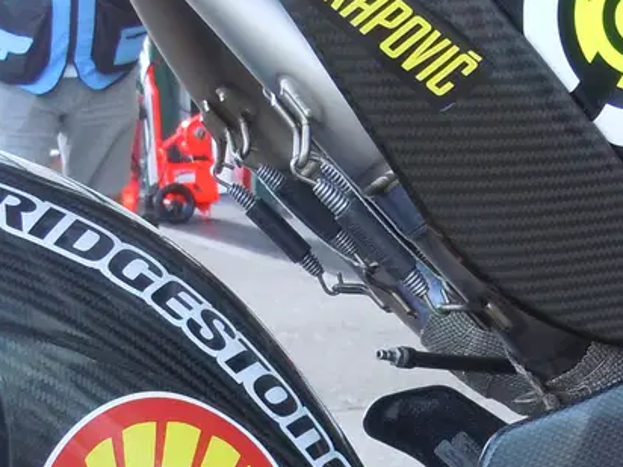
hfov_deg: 14.9
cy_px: 493
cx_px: 511
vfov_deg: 11.2
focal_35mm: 131
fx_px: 2358
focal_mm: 8.1
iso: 160
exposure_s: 1/80
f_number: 3.8
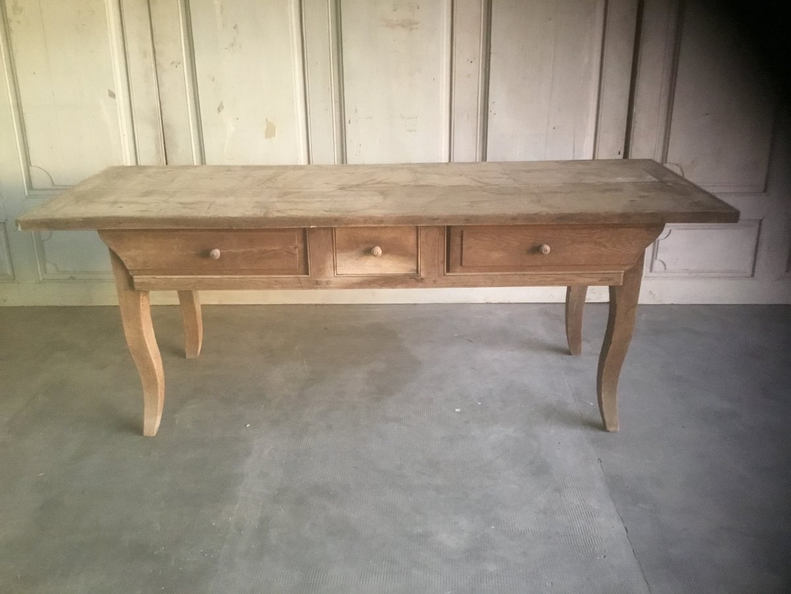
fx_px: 708
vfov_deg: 45.4
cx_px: 396
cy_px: 297
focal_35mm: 31
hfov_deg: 58.4
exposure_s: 1/17
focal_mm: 3.3
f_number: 2.4
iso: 200
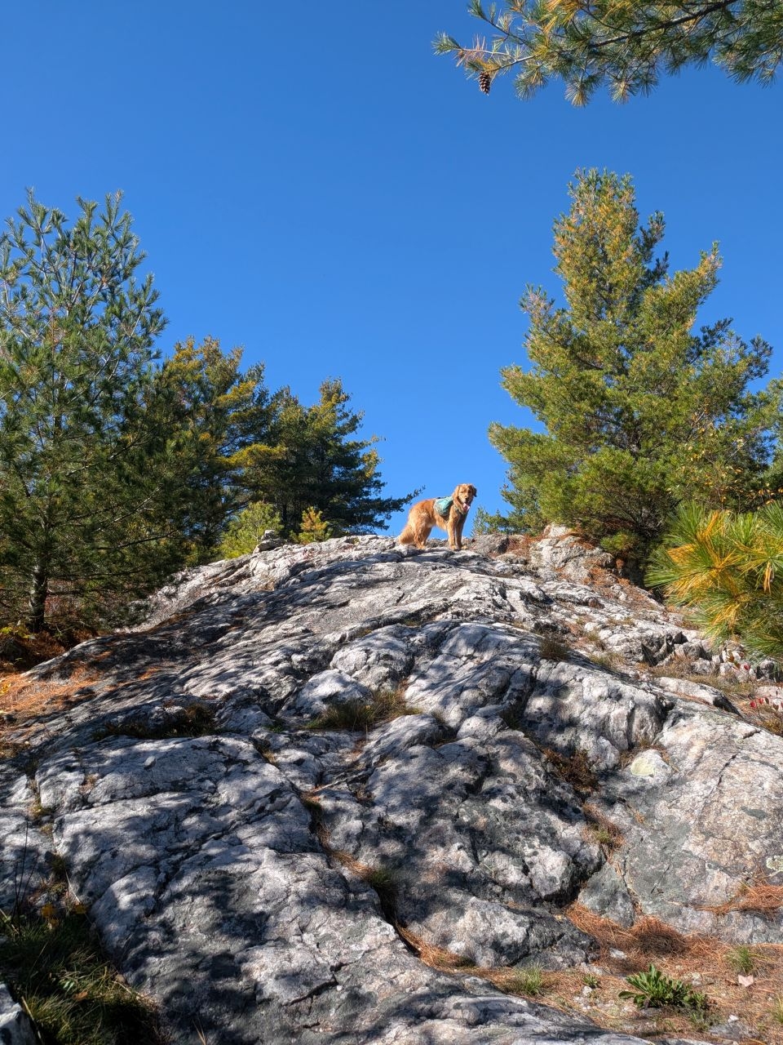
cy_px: 522
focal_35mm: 24
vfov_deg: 71.6
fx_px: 724
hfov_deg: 56.8
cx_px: 392
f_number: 1.7
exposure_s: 1/1170
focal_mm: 4.53
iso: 34
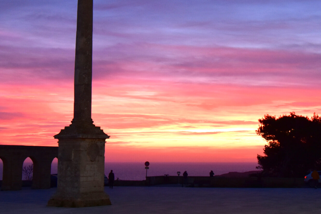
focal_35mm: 62
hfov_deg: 32.4
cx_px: 174
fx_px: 553
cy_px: 71
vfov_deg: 21.8
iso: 900
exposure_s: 1/30
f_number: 5.6
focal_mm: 20
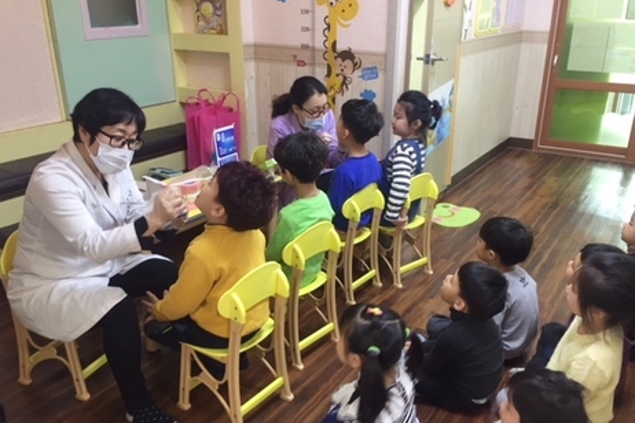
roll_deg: -1.6
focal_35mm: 32
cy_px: 231
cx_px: 324
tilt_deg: -20.9
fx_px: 564
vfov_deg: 41.1
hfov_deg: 58.7
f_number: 2.2
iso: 100
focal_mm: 4.15
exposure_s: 1/30
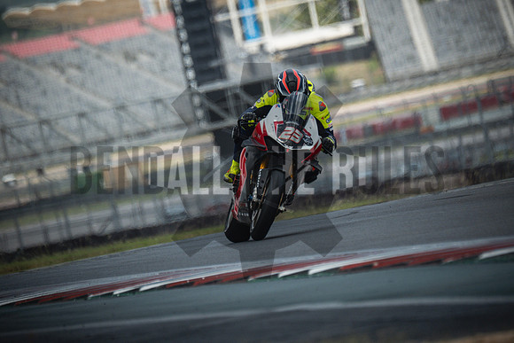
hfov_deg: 3.4
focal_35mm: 600
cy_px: 172
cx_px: 257
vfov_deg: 2.3
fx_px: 8568
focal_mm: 400
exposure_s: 1/2000
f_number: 5.6
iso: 1000
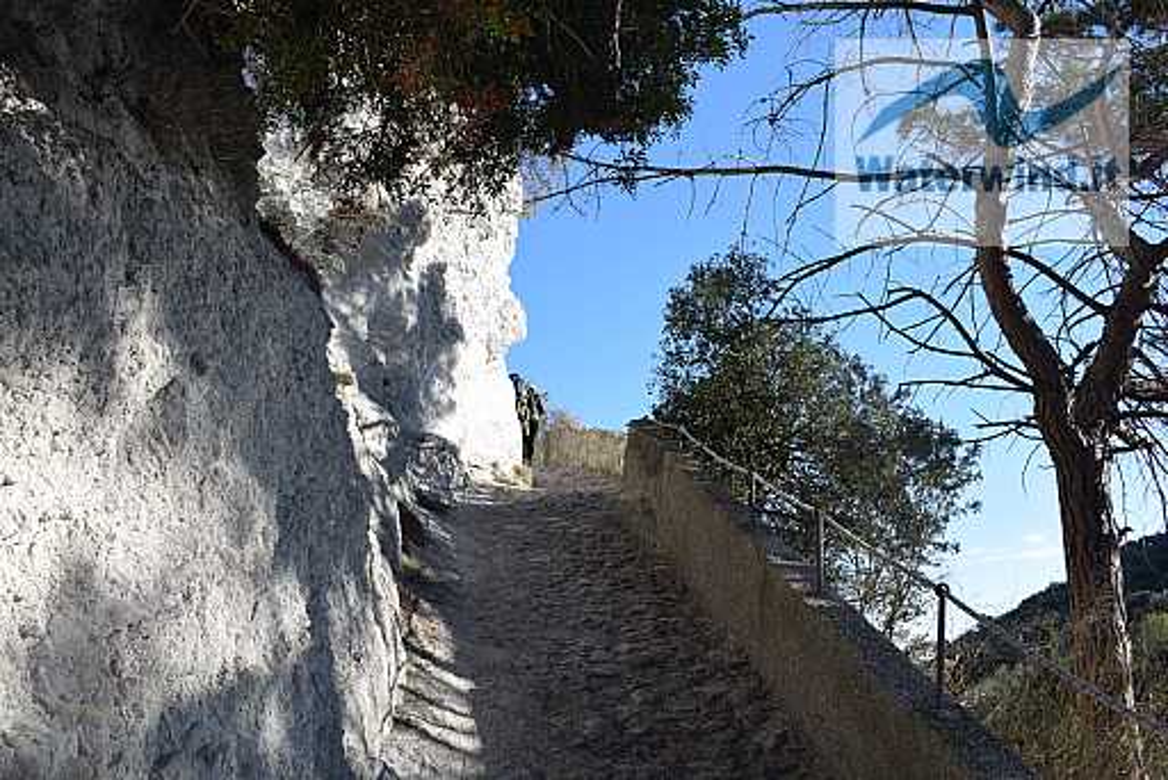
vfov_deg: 40.0
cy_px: 390
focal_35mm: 33
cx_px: 584
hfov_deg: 57.2
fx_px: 1071
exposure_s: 1/125
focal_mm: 22
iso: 100
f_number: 10
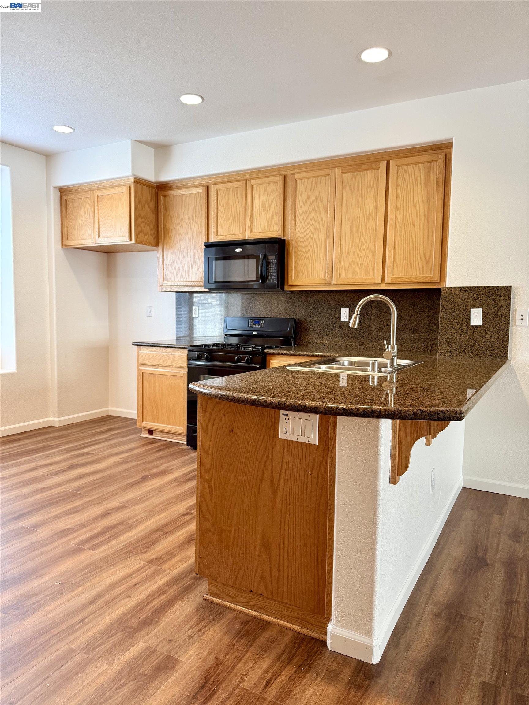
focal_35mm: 24
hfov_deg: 56.8
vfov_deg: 71.6
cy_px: 352
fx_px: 489
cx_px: 264
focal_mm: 6.76
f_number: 1.78
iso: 125
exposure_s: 1/60
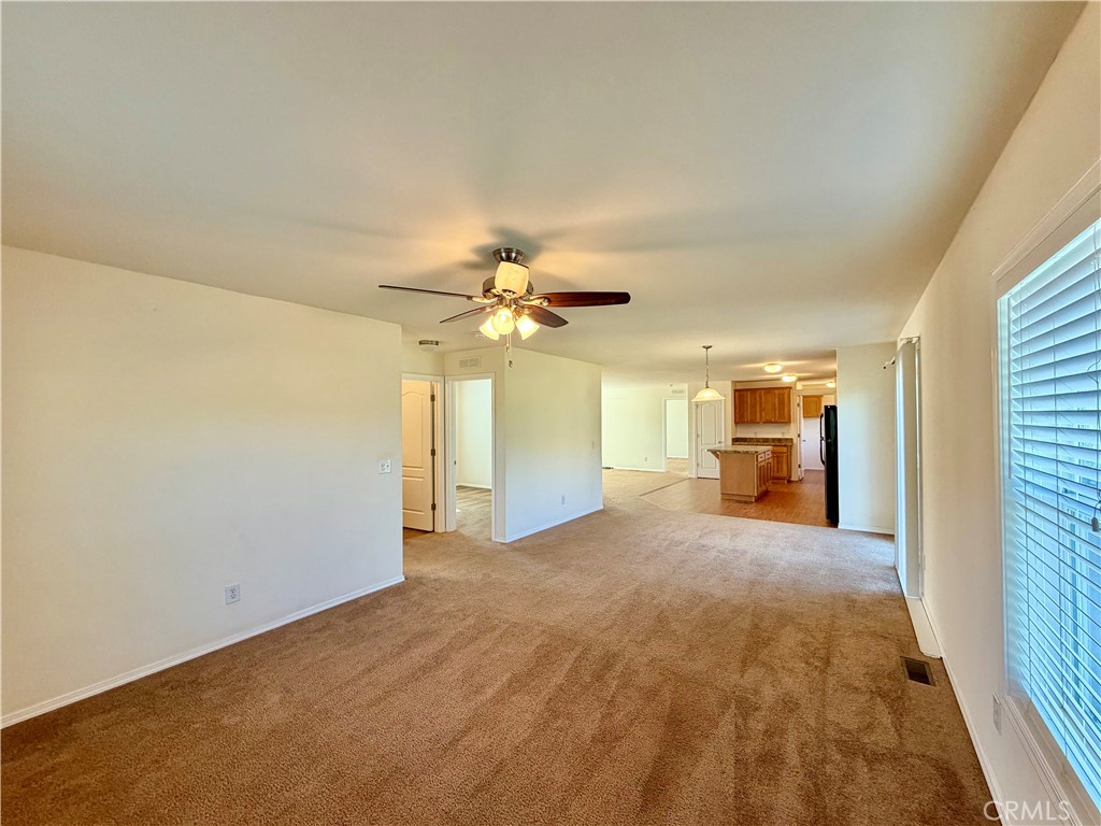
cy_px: 413
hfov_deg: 102.1
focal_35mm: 14
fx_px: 445
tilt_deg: +0.1
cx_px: 550
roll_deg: +0.6
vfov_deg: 85.7
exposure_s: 1/120
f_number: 2.2
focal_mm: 2.22
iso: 200
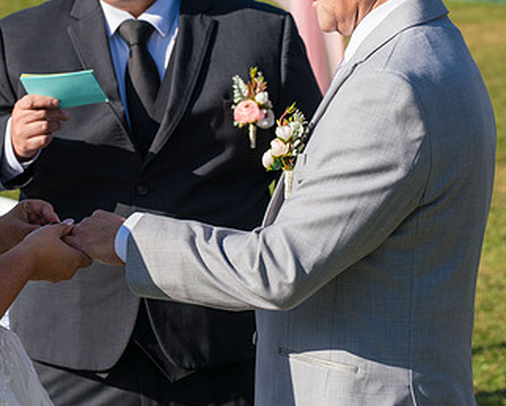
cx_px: 94
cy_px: 125
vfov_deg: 10.9
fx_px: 2128
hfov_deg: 13.5
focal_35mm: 142
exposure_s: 1/800
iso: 250
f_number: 6.3
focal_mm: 84
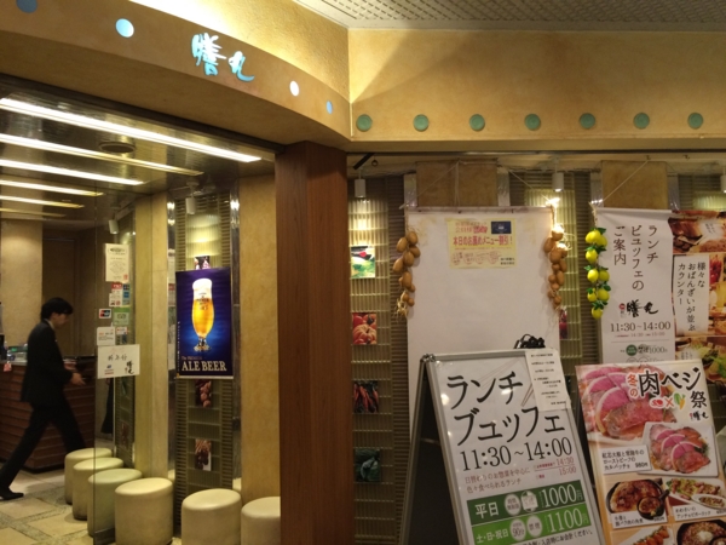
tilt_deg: +4.1
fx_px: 608
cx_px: 363
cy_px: 272
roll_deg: +3.0
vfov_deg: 48.2
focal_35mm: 29
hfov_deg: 61.7
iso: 200
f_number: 2.2
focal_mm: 4.15
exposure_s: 1/33
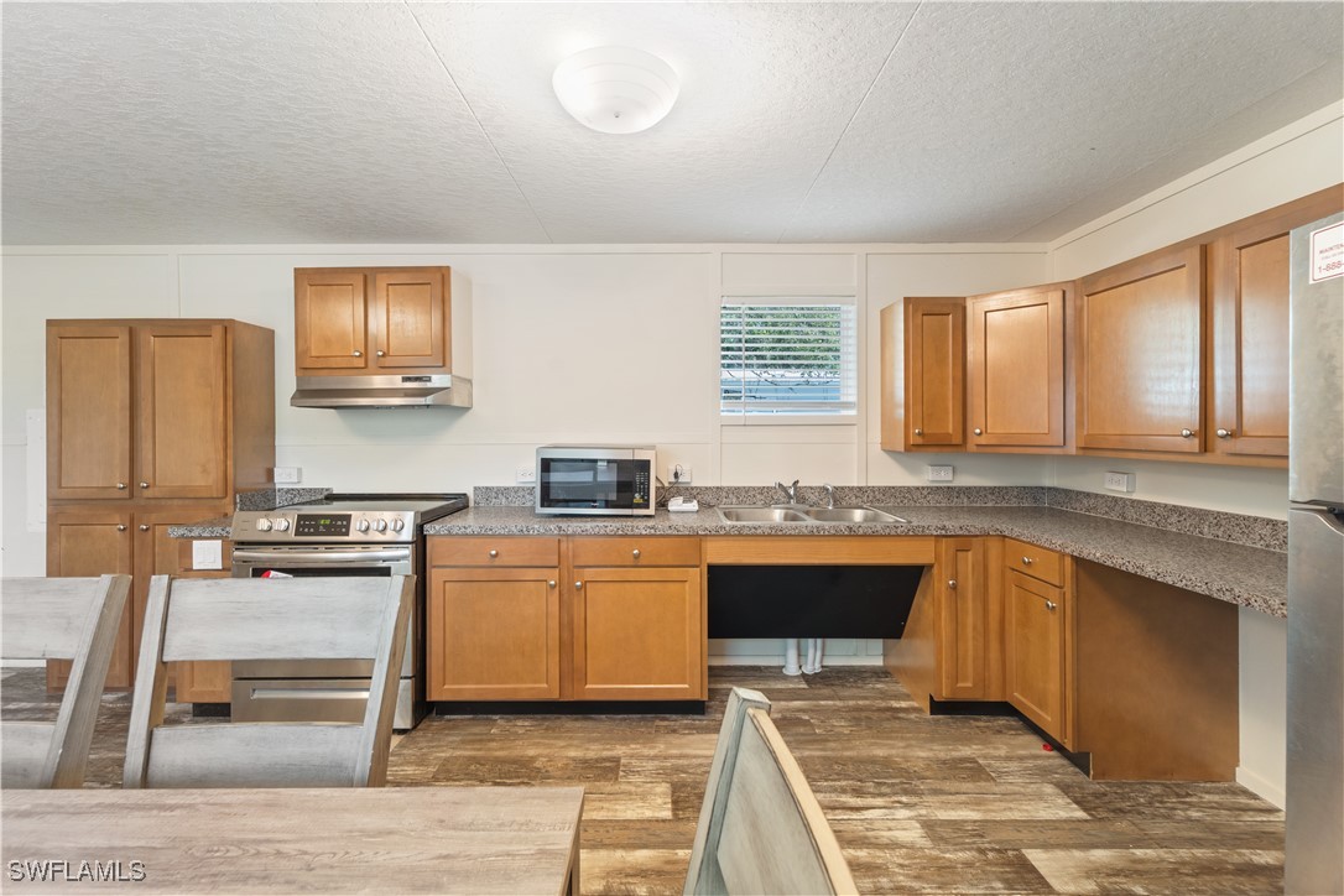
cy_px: 448
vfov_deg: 81.2
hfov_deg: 104.3
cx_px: 672
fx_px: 523
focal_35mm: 14
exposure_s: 1.3
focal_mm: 14
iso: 800
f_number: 8
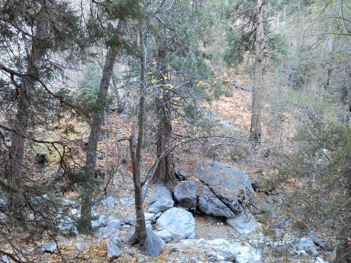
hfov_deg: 61.7
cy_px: 142
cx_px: 175
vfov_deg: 48.2
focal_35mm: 29
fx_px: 294
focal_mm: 4.5
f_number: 3.7
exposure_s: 1/30
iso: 720
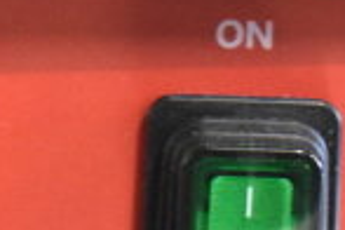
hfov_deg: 9.6
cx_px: -61
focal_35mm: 212
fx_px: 2032
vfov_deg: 6.3
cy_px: -231
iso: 6400
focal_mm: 34
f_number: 4.5
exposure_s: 1/50
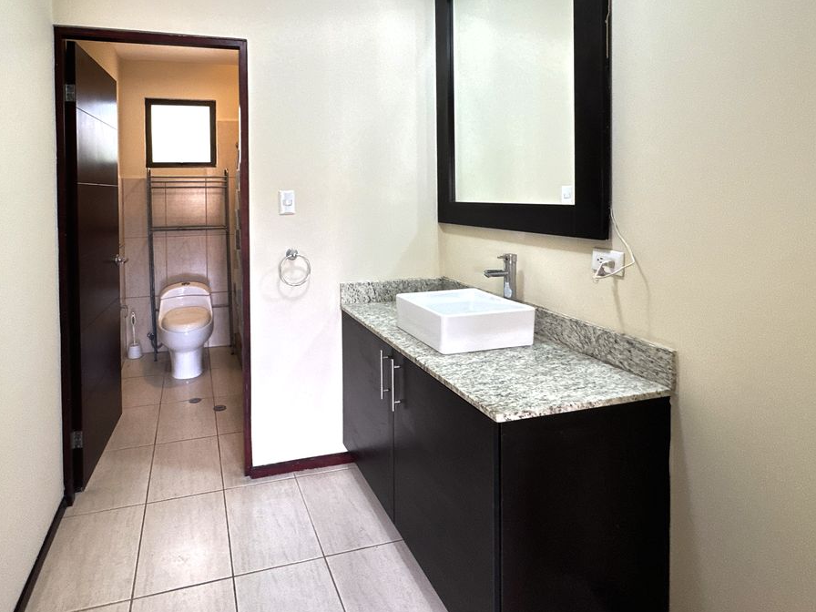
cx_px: 314
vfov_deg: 64.2
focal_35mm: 20
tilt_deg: -0.4
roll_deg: +1.5
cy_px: 202
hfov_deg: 80.5
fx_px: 471
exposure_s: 1/60
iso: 400
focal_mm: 2.22
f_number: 2.2
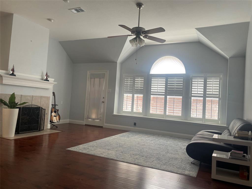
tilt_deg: +3.0
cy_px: 94
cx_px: 126
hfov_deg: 67.3
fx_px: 189
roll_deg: -3.2
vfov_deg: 53.1
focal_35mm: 26
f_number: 1.6
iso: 64
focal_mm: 4.2
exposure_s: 1/121
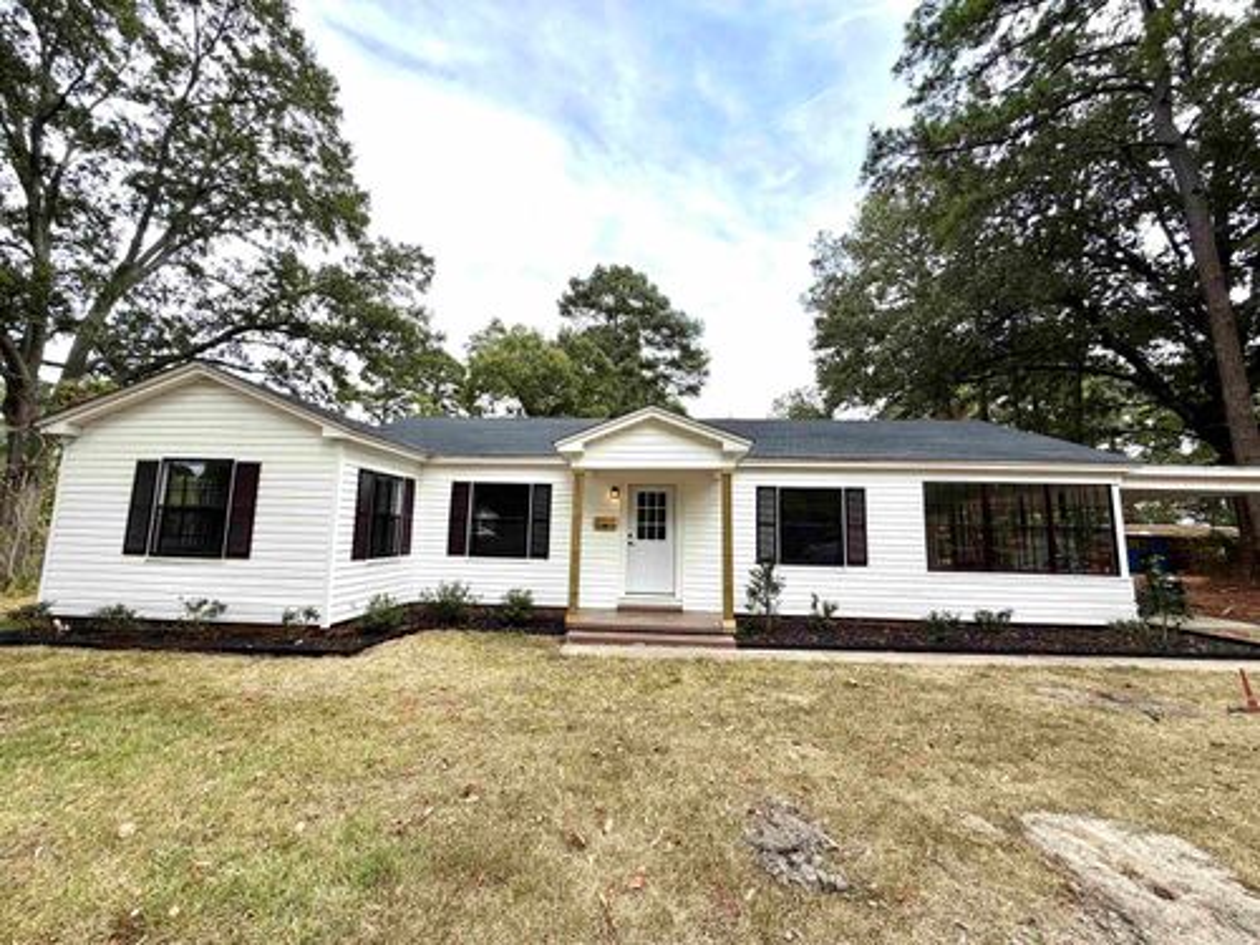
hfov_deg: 102.1
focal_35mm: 14
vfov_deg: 85.7
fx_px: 510
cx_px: 630
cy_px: 472
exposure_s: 1/770
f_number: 2.2
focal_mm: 2.22
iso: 32
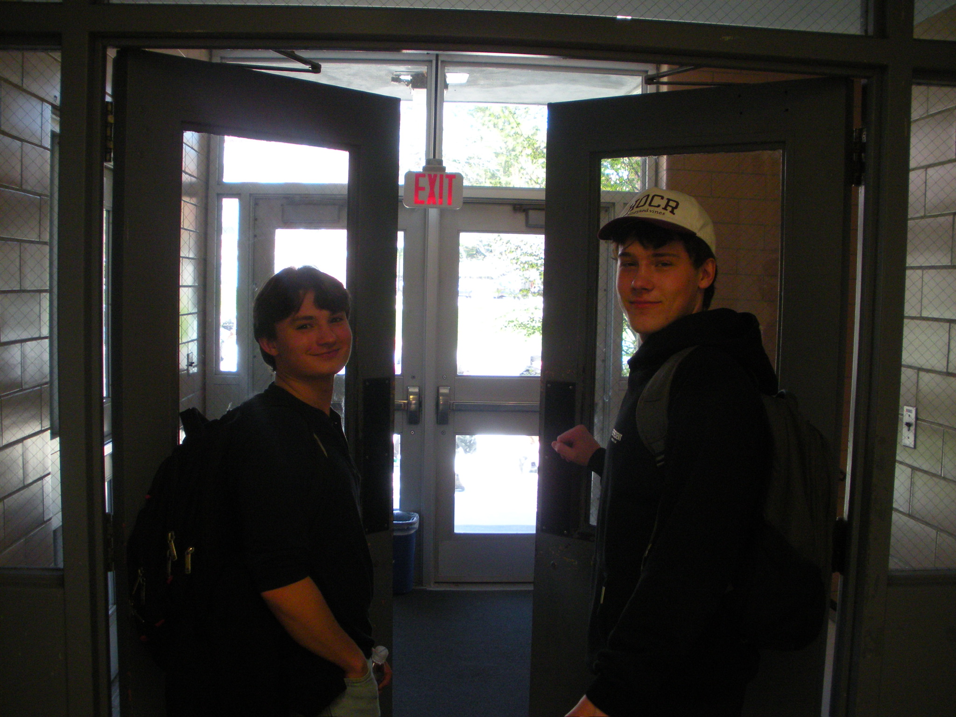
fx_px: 994
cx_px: 478
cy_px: 358
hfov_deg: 51.4
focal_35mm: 36
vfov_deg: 39.7
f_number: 3.5
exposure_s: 1/88
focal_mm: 6.3
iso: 223
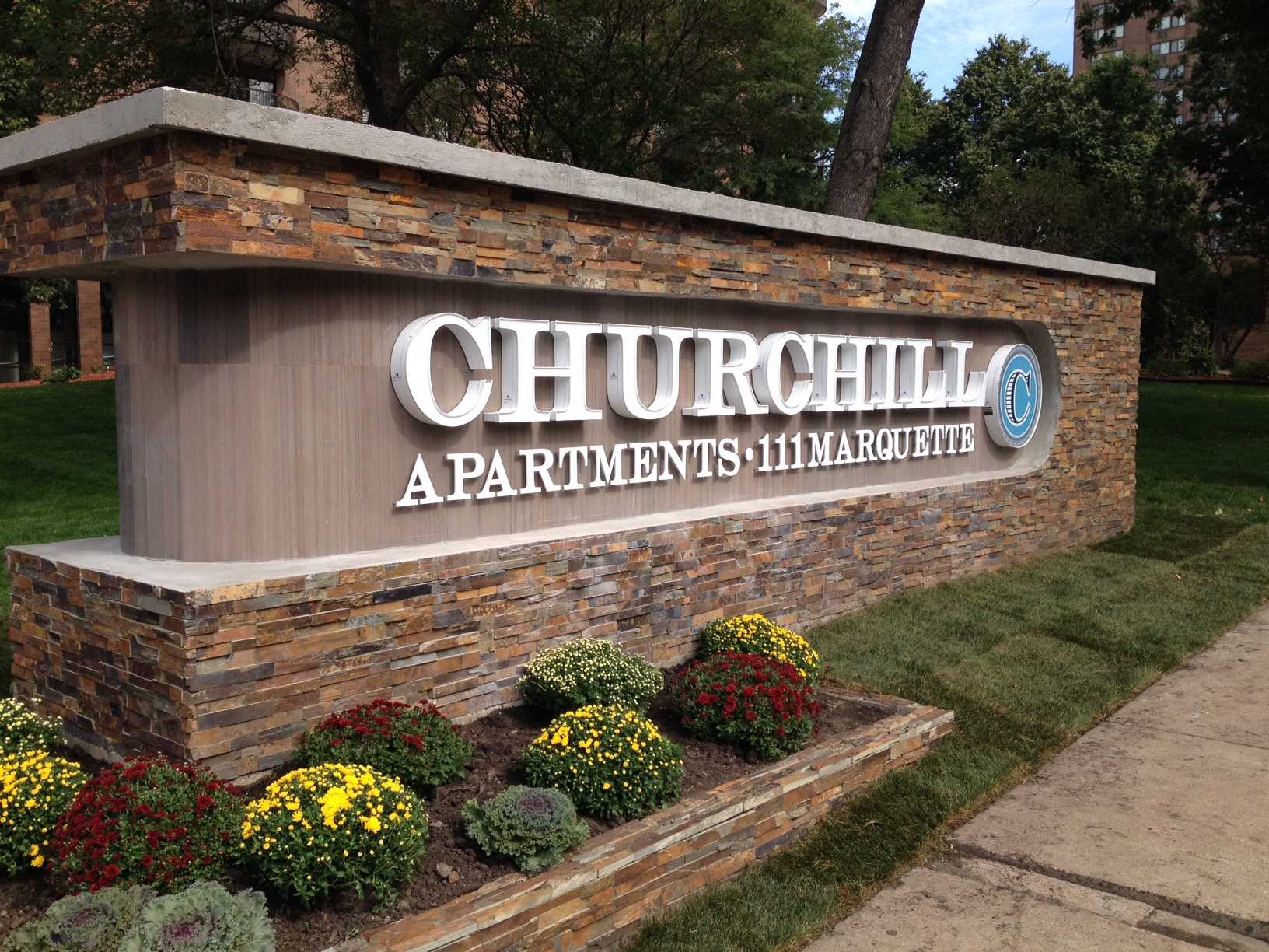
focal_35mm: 35
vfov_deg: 40.7
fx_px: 1283
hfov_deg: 52.6
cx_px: 634
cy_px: 476
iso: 50
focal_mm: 4.28
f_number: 2.4
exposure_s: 1/717
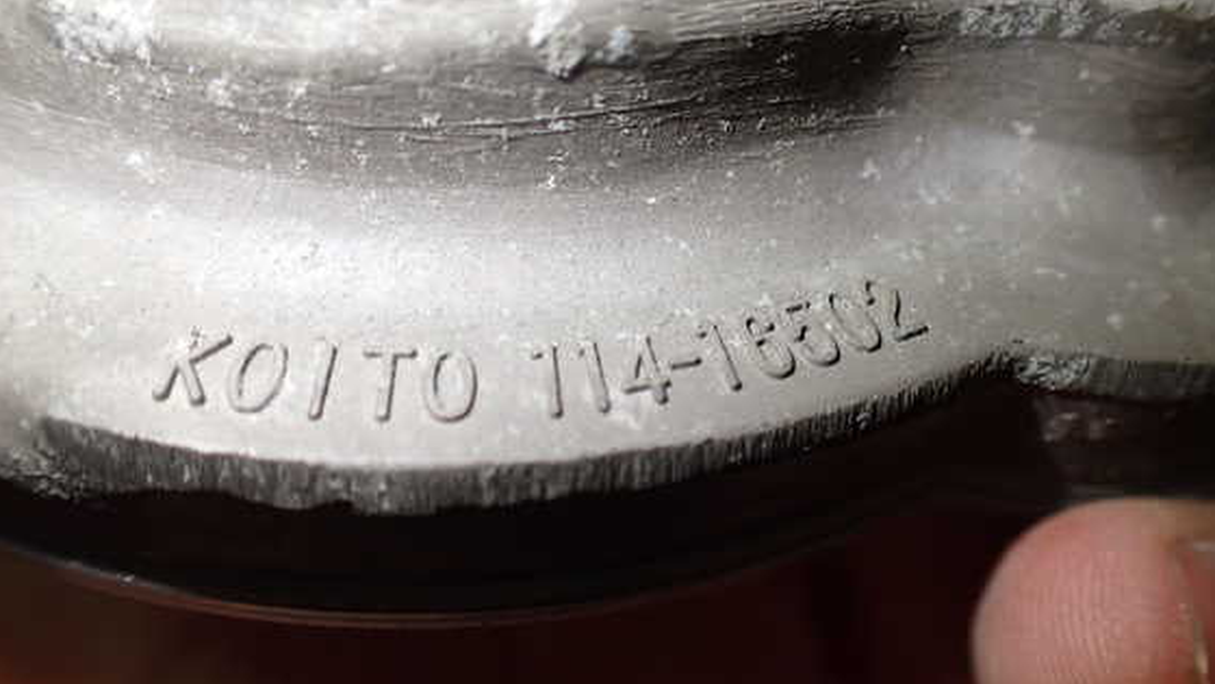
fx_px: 1128
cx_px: 629
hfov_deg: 56.6
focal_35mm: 35
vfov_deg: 33.7
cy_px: 293
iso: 320
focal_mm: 5.4
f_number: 2.3
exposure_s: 1/125
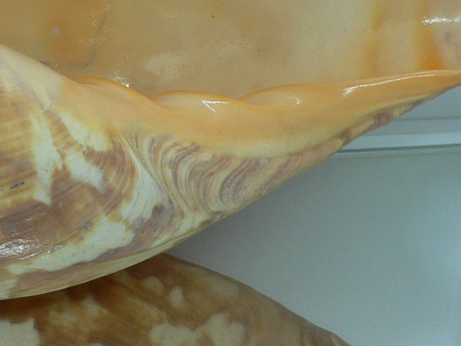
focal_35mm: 84
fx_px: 1119
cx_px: 64
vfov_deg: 17.2
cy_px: 14
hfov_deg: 22.8
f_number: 2.8
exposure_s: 1/60
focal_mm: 4.6
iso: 100
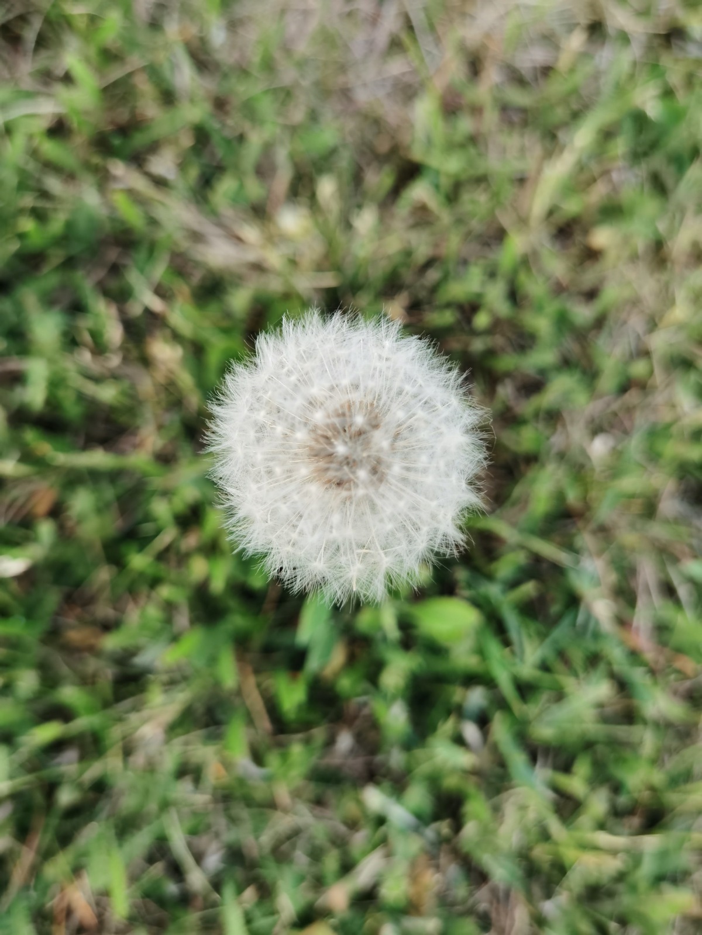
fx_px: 730
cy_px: 468
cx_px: 351
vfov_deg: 65.3
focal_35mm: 27
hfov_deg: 51.4
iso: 50
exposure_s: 1/172
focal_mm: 6.71
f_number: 1.9
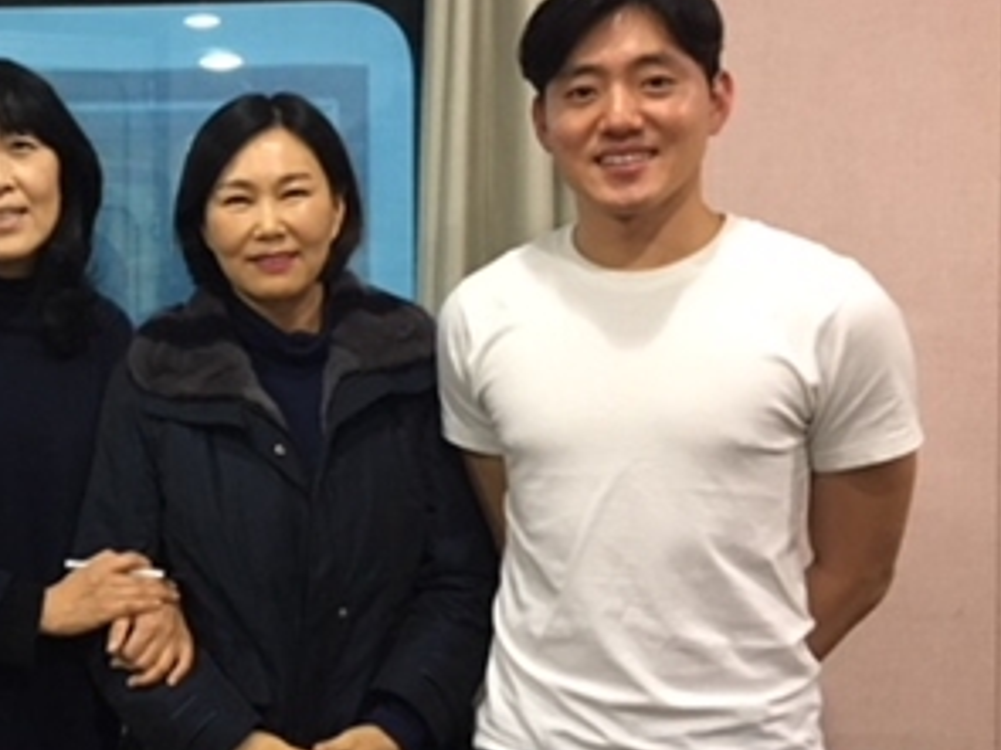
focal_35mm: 59
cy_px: 390
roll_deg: +0.9
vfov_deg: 24.8
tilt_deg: -1.4
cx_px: 85
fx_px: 1705
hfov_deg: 31.1
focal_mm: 4.15
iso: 200
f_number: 2.2
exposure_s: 1/24
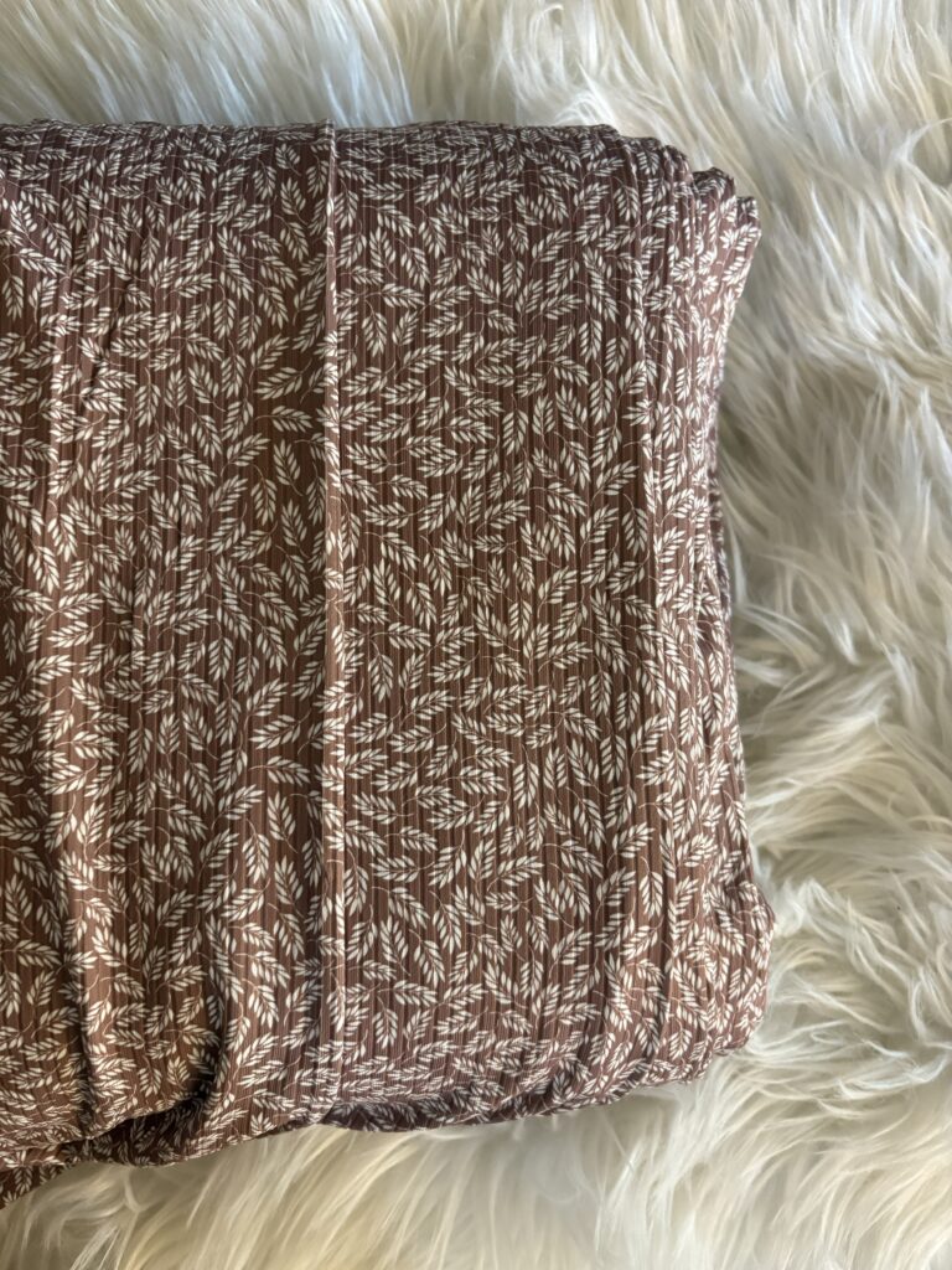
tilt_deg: -87.3
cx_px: 476
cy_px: 635
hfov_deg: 53.1
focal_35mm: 26
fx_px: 953
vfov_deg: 67.3
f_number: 1.6
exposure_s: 1/60
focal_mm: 5.96
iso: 500
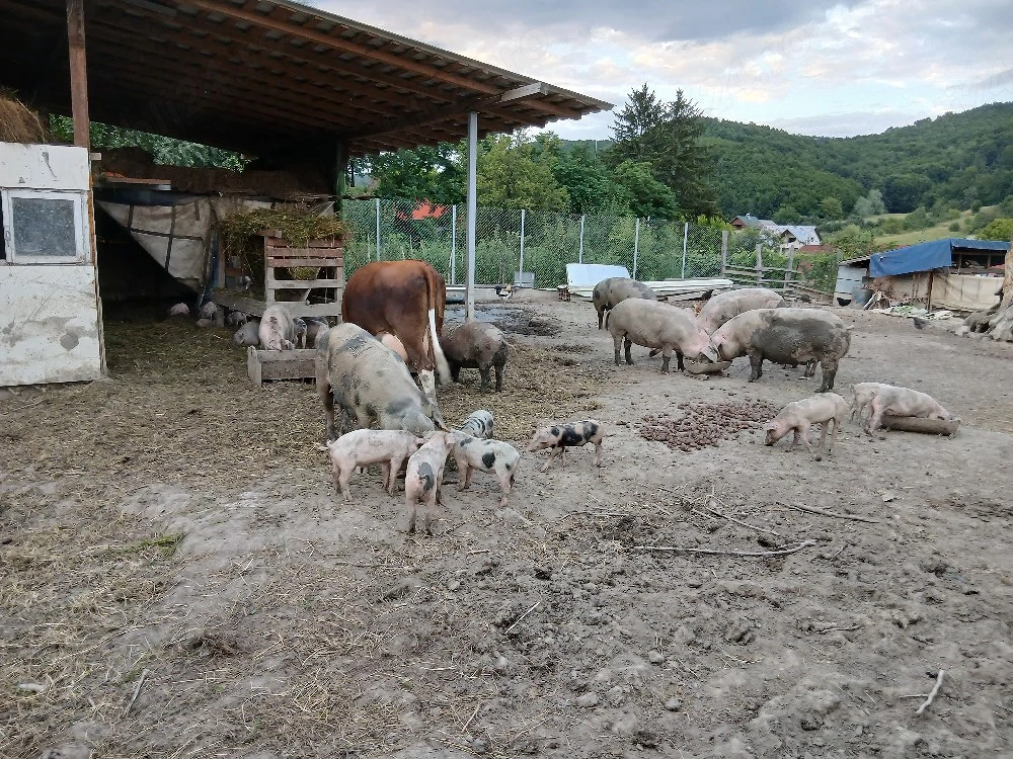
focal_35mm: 26
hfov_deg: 67.3
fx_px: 761
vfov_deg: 53.1
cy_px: 380
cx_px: 506
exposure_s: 1/50.3
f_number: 1.8
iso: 80
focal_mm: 3.98
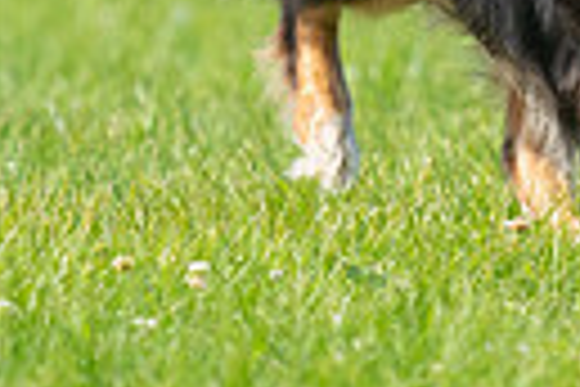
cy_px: -353
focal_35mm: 1729
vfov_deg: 0.8
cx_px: 688
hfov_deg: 1.2
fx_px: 27854
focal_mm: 385
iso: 2000
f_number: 6.3
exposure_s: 1/4000
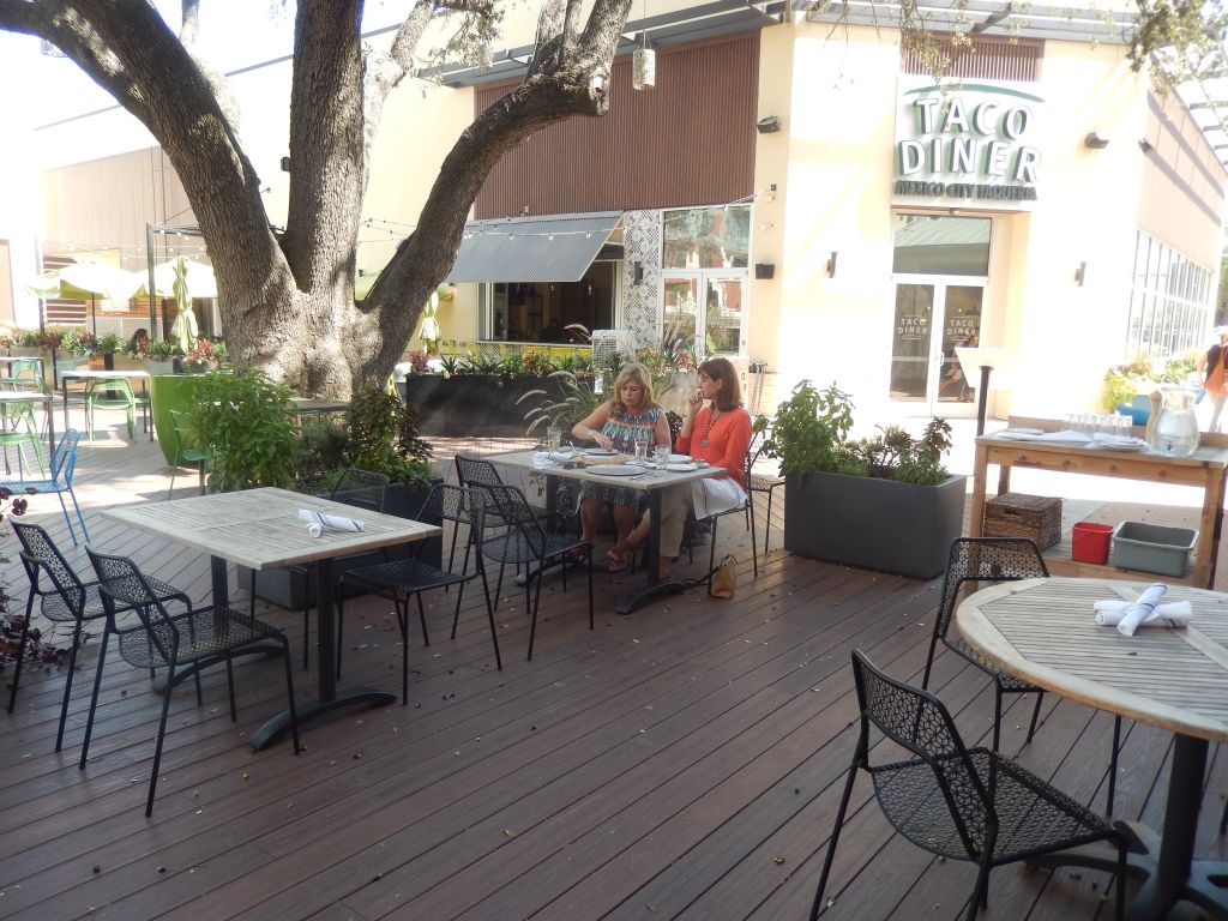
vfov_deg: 54.9
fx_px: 887
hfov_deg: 69.4
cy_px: 460
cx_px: 614
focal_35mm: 25
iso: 125
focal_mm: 4.5
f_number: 3.4
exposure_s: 1/200
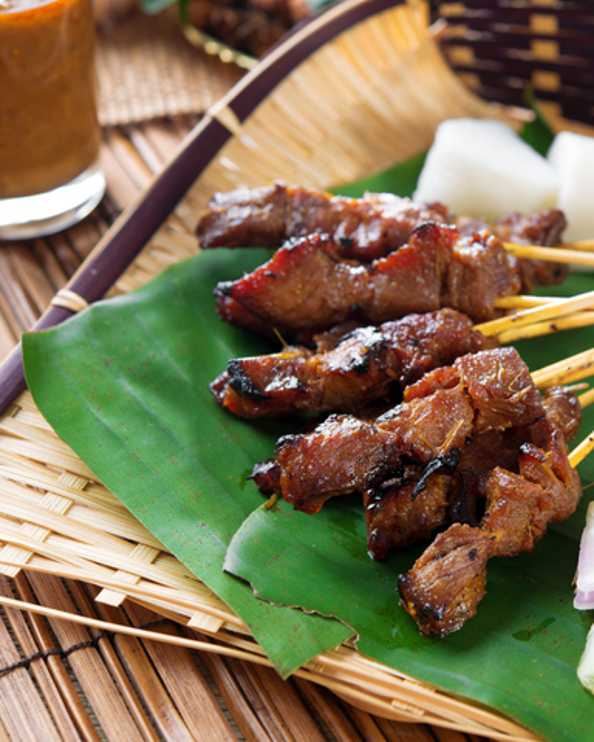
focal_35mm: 85
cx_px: 517
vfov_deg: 22.5
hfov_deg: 17.8
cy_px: 372
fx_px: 1868
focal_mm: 60
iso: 200
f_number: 6.3
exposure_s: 1/125
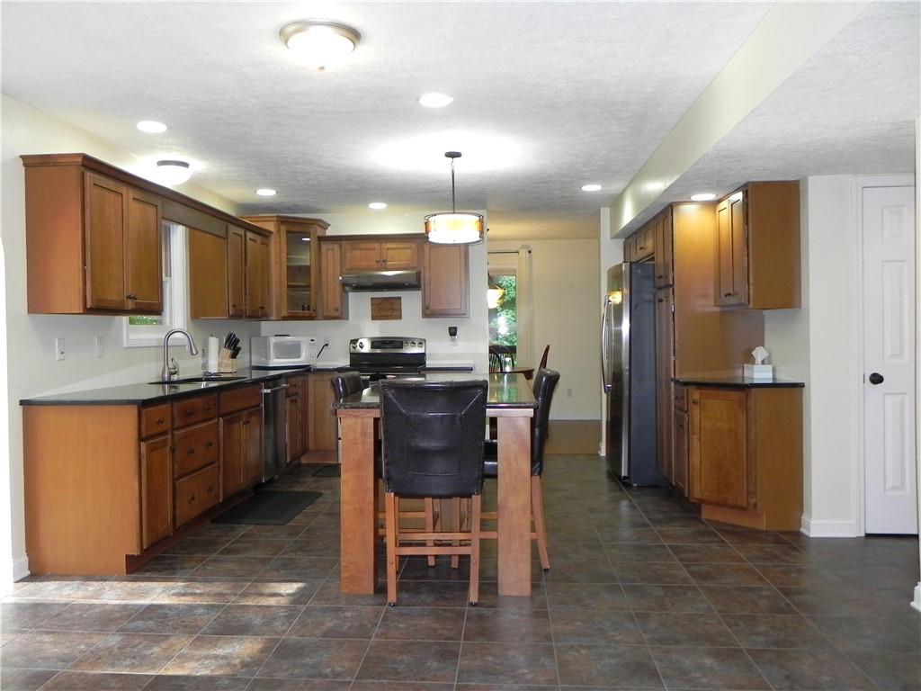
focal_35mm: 29
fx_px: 772
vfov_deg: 48.2
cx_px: 460
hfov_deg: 61.7
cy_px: 346
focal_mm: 5.2
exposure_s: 1/30
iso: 200
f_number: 2.8
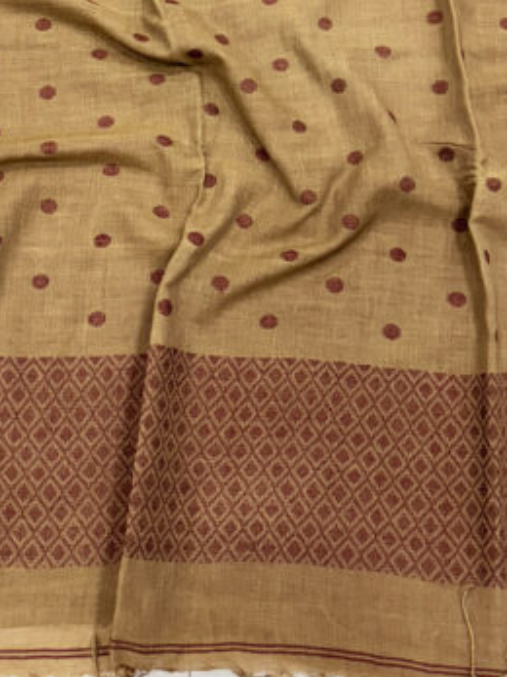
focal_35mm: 60
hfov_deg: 24.3
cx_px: 176
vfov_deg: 30.2
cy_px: 16
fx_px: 1172
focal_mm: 5.96
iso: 100
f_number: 1.6
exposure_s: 1/100
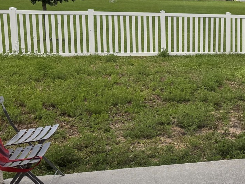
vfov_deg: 26.8
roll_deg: -1.9
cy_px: 54
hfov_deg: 31.3
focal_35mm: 54
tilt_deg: -9.7
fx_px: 382
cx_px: 273
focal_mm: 6.76
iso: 80
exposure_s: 1/3413
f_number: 1.78
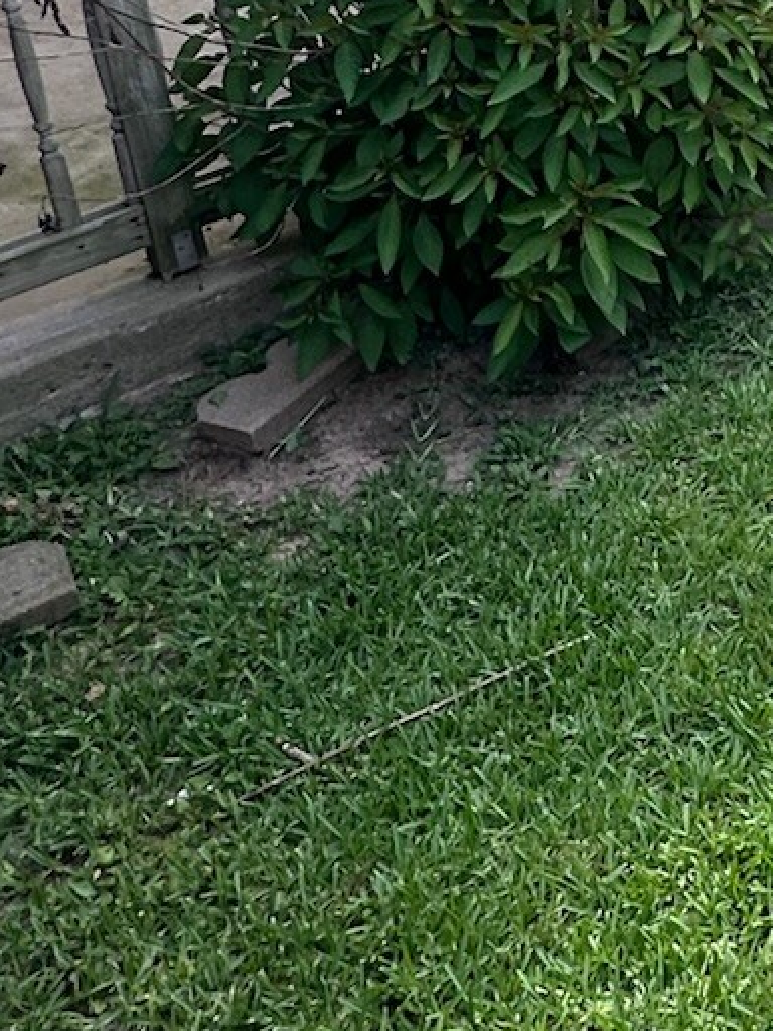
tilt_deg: -14.4
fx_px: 1667
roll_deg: +0.6
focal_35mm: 56
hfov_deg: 20.9
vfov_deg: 29.8
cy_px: -181
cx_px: 1248
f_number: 2.2
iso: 40
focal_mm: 2.22
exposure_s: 1/360
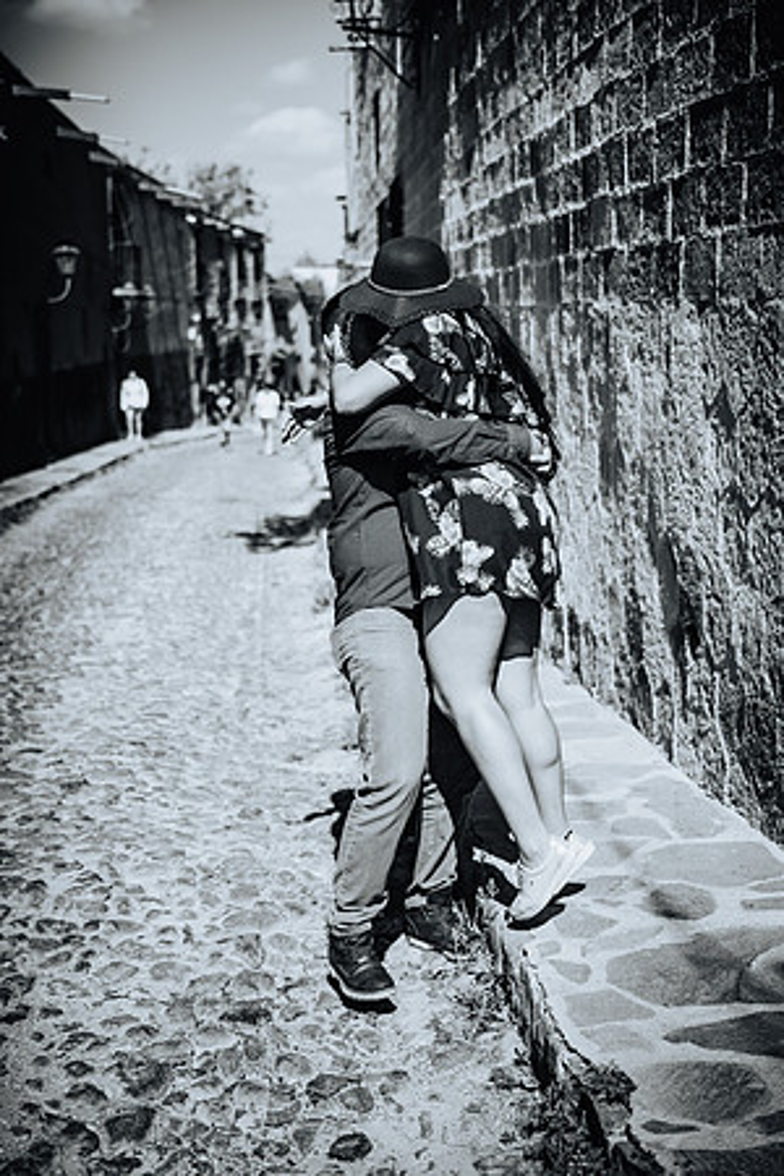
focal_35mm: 52
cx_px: 392
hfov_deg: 25.8
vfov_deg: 37.9
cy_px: 588
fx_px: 1715
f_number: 1.8
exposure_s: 1/4000
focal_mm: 35
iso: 100
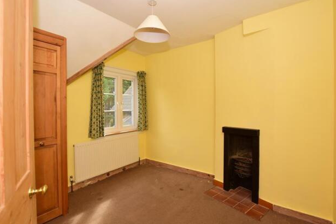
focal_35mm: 16
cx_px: 168
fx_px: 149
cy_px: 110
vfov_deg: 73.7
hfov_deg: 96.7
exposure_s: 1/80
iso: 400
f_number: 7.1
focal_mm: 10
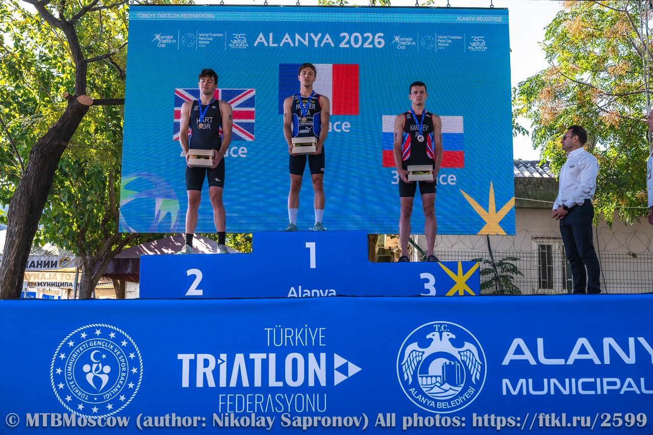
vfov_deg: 36.9
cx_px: 326
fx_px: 653
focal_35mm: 36
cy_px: 218
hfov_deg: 53.1
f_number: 6.3
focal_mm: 36
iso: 250
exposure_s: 1/320
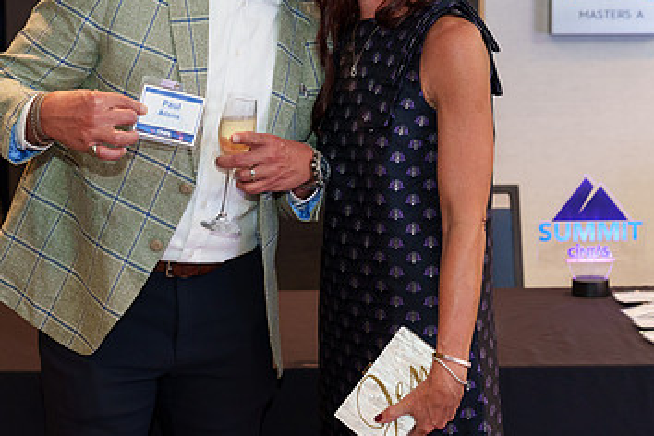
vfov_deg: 16.6
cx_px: 314
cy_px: 115
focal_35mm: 82
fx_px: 1490
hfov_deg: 24.8
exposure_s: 1/60
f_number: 3.5
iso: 1250
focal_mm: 50
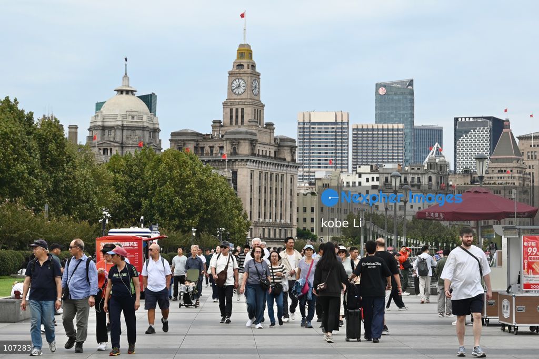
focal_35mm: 89
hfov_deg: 22.9
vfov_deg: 15.3
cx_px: 270
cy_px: 180
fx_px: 1331
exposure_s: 1/1250
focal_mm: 89
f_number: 8
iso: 500
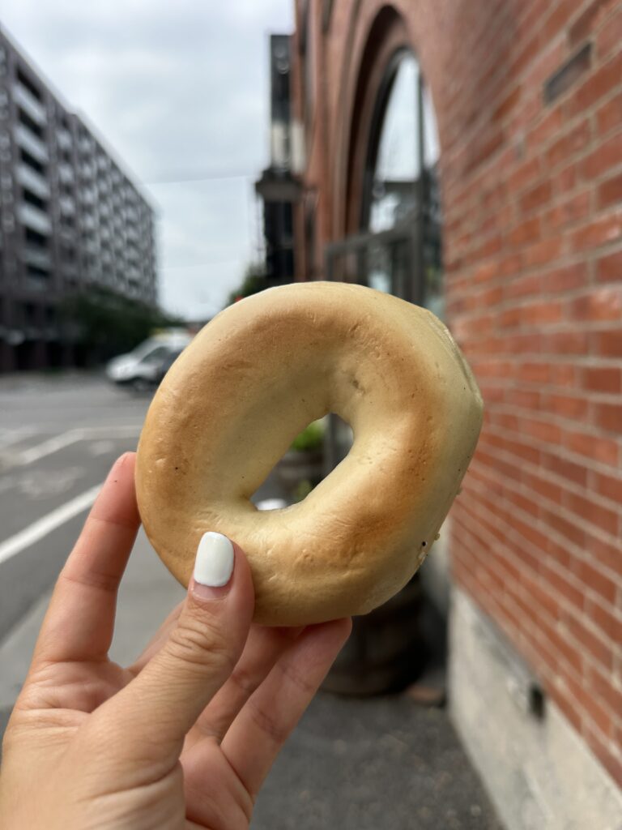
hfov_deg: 56.8
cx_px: 311
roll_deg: +1.5
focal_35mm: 24
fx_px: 575
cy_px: 415
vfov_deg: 71.6
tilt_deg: -6.5
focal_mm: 6.86
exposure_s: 1/2110
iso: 80
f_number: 1.78
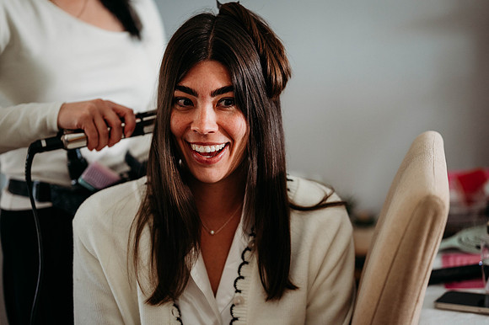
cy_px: 162
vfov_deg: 16.1
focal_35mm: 85
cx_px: 244
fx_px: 1154
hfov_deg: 23.9
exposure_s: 1/200
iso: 1000
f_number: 1.8
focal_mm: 85
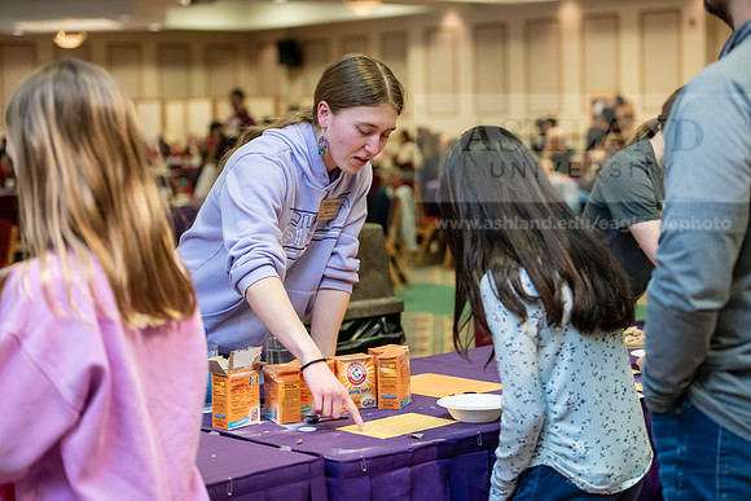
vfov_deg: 19.5
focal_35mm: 70
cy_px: 250
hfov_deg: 28.8
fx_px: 1461
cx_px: 376
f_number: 3.2
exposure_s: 1/200
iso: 2000
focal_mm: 70
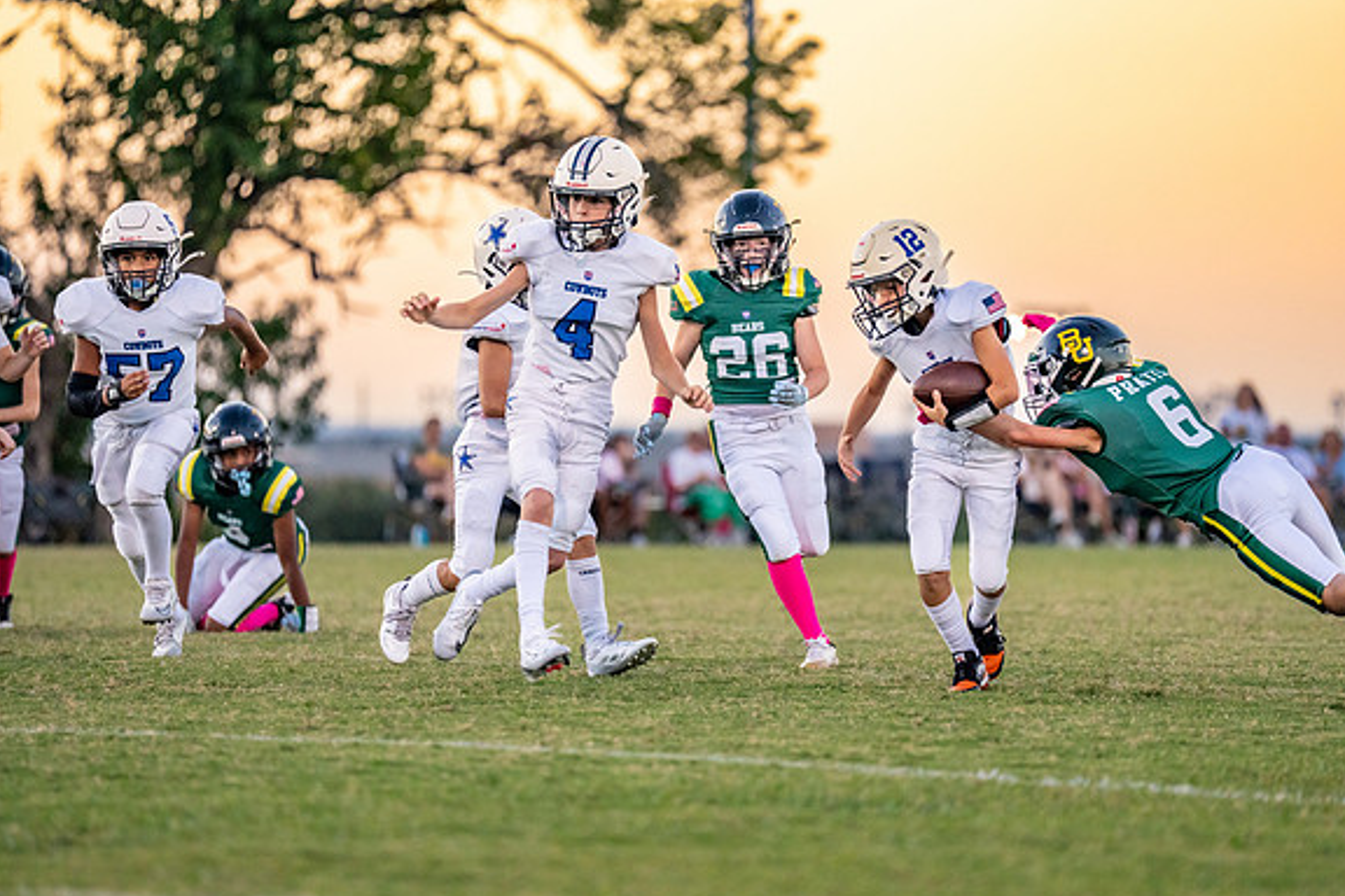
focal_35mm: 224
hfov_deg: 9.2
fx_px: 8368
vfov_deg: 6.1
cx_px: 718
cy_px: 442
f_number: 2.8
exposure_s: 1/1600
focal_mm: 200
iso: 2500
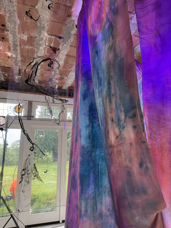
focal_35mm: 24
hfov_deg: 56.8
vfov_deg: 71.6
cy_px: 114
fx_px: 158
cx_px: 86
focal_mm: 6.76
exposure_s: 1/121
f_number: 1.78
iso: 100
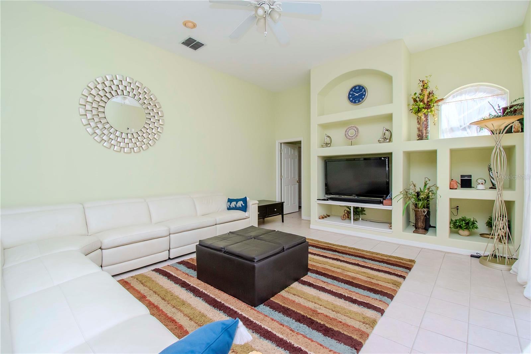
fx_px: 221
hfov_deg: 100.4
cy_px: 177
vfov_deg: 77.3
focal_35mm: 15
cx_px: 266
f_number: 9
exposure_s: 1/160
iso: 800
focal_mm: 10
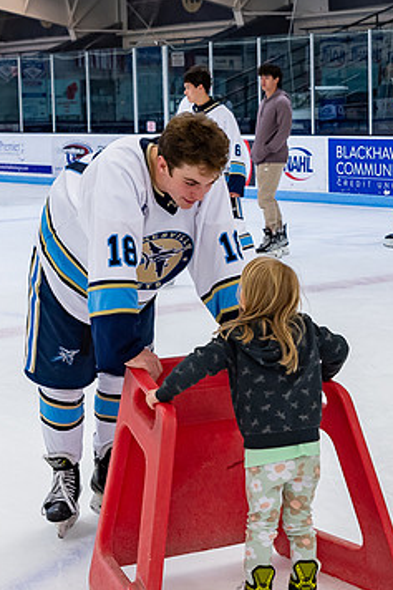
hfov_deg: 17.5
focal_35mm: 78
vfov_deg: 26.0
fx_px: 1278
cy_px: 306
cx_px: 246
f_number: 4
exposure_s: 1/250
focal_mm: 26
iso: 400
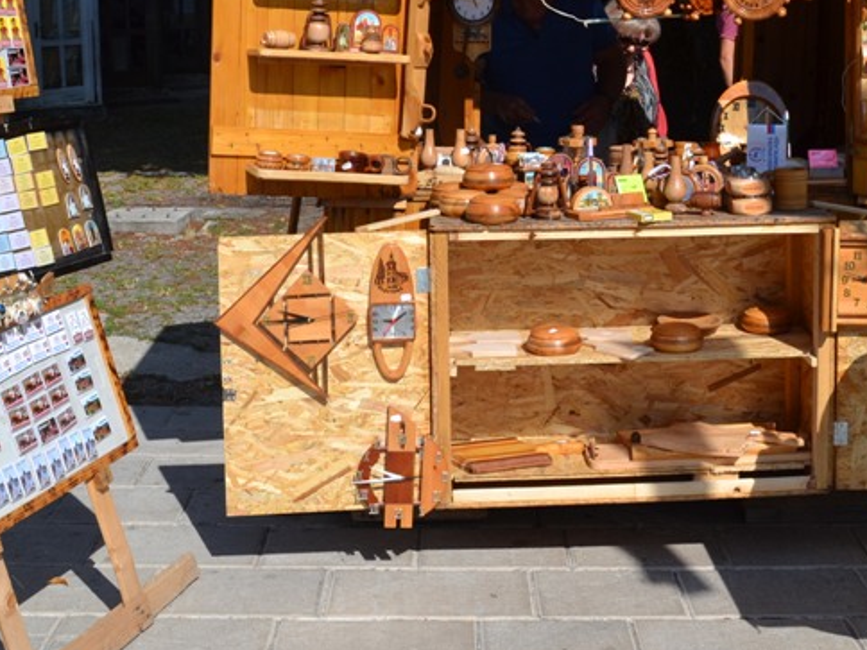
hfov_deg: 31.5
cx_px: 546
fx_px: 1528
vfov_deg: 23.6
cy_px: 124
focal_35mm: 61
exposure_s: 1/320
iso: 100
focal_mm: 20
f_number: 9
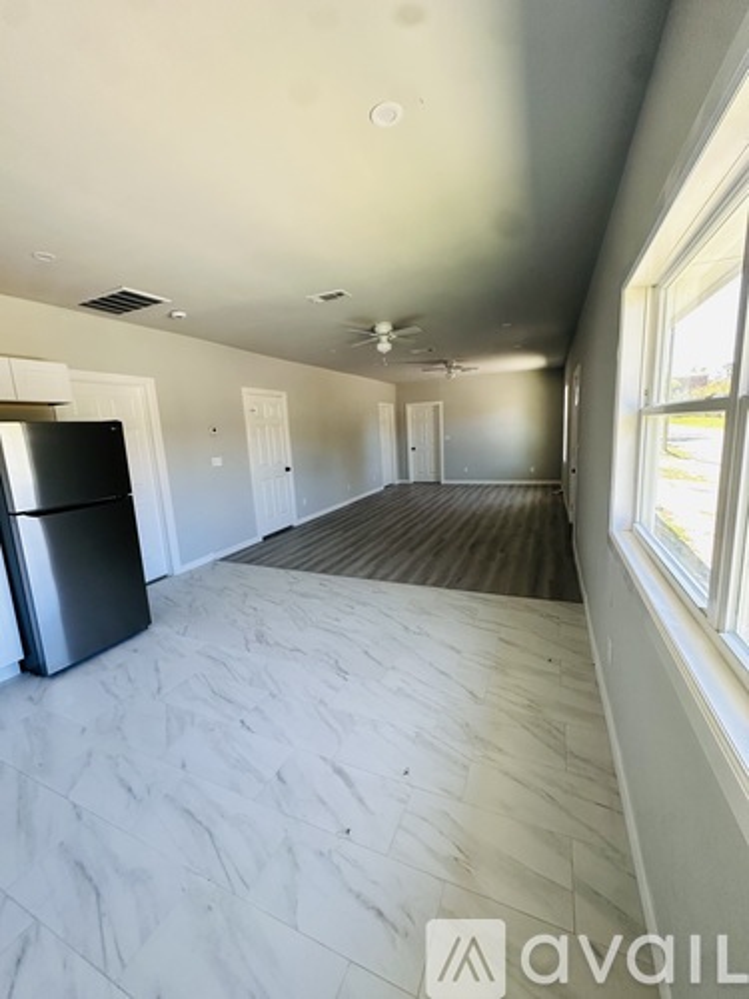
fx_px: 404
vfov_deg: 102.1
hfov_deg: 85.7
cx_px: 374
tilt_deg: -8.1
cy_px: 500
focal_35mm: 14
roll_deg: +1.0
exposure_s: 1/99
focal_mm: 2.22
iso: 125
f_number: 2.2
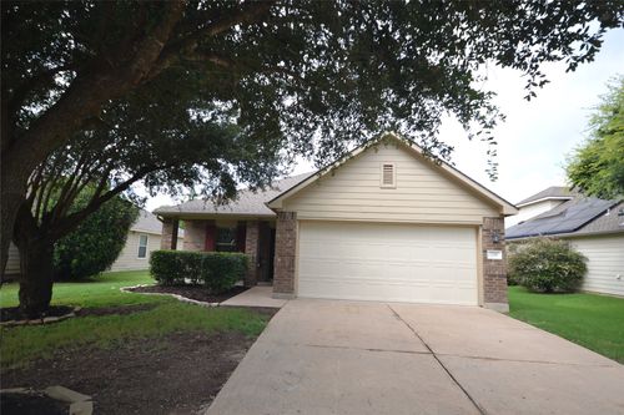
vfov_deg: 67.3
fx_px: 312
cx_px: 312
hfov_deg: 90.0
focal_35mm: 18
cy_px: 208
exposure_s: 1/125
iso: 100
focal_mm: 12
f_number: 5.6
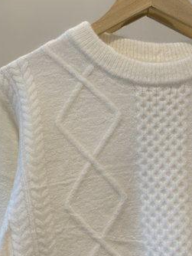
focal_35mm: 83
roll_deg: +0.8
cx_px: 50
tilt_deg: -2.9
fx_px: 613
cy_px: 111
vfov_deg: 23.5
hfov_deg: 17.7
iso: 40
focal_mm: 5.96
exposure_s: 1/50
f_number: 1.6
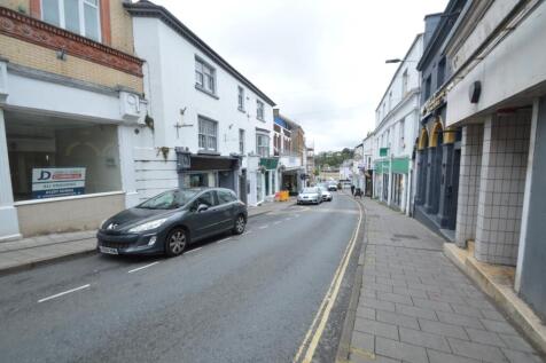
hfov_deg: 100.4
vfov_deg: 77.3
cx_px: 273
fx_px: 227
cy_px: 182
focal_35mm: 15
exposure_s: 1/125
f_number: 5.6
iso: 250
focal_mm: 10
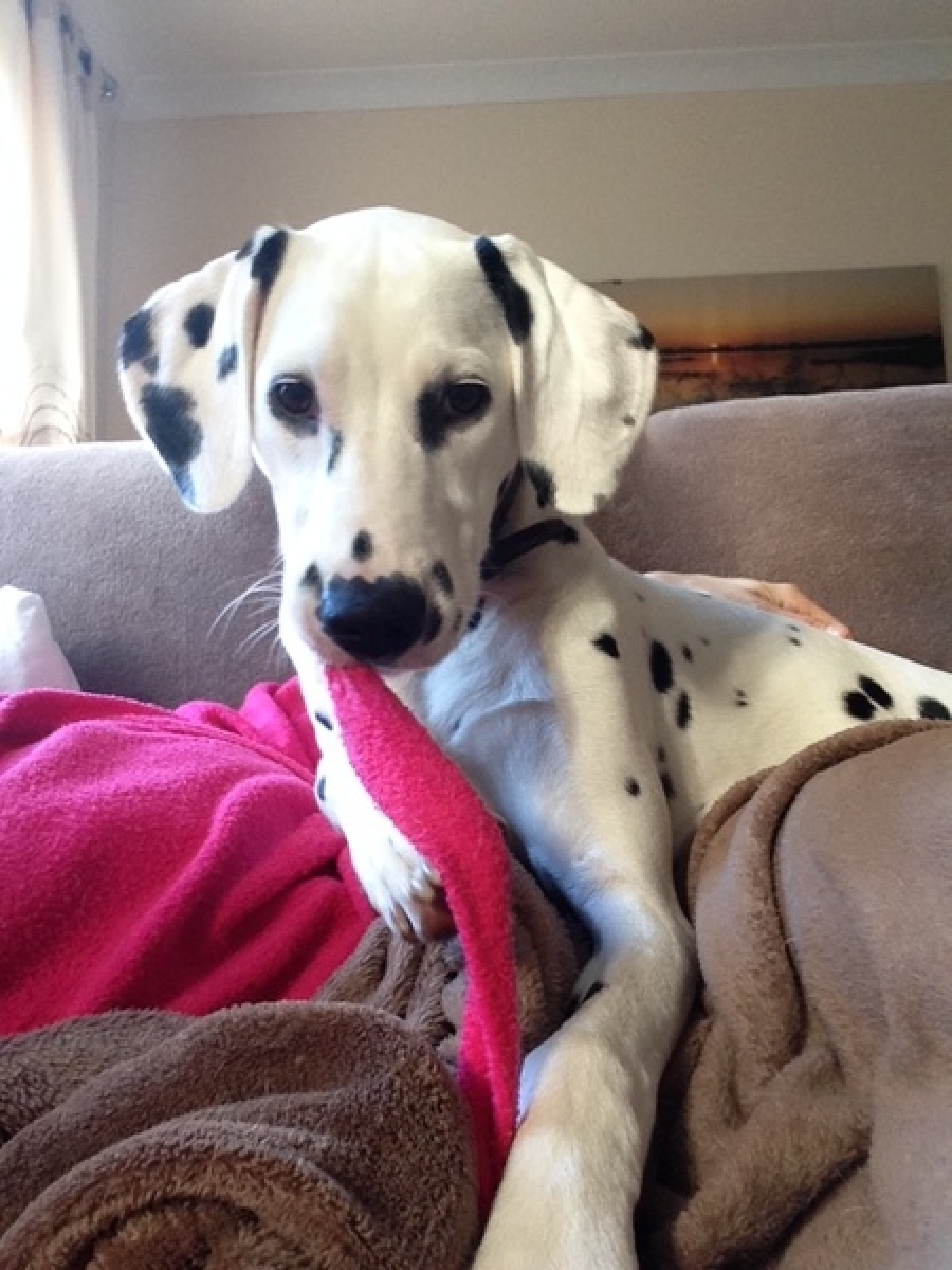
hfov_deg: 42.9
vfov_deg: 55.4
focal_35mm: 33
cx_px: 476
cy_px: 635
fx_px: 1210
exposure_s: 1/30
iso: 100
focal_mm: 2.15
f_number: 2.4
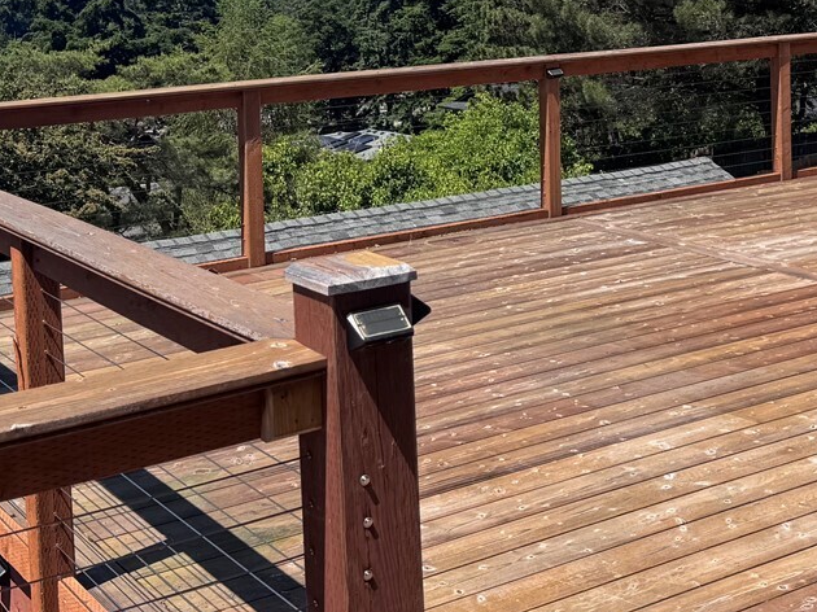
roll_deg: +2.6
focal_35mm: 61
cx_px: 498
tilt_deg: -3.0
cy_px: 19
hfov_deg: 31.6
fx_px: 1439
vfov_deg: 23.2
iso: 80
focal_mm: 6.76
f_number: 1.78
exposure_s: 1/4310
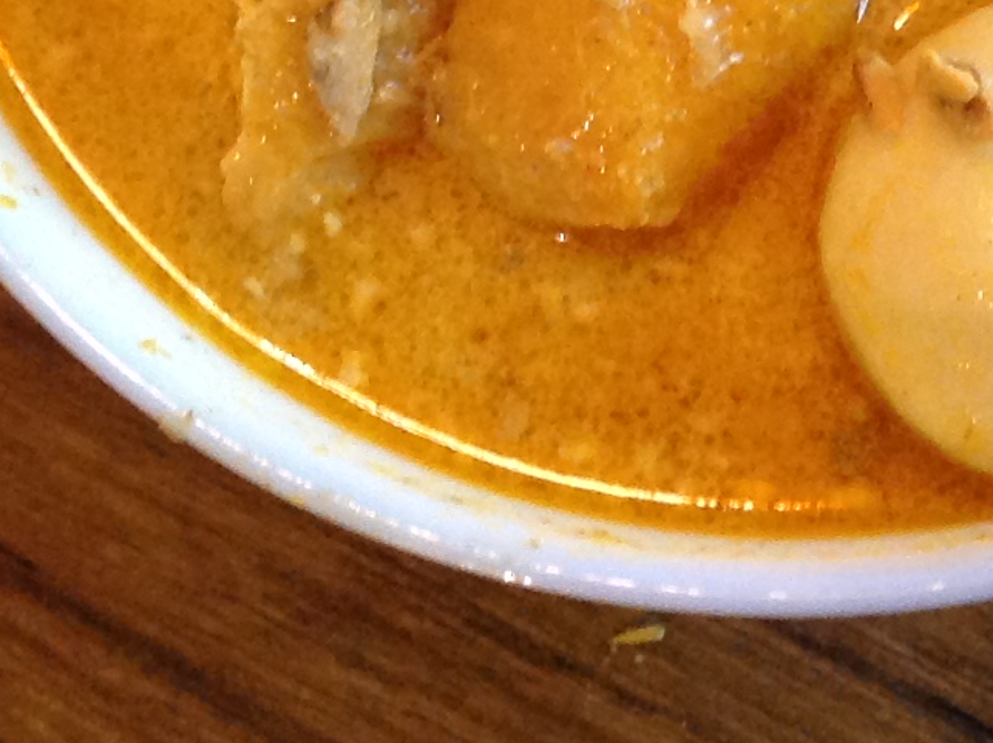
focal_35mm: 141
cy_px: -266
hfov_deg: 13.9
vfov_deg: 10.3
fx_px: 4041
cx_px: 930
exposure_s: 1/15
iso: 200
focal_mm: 4.28
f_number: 2.4
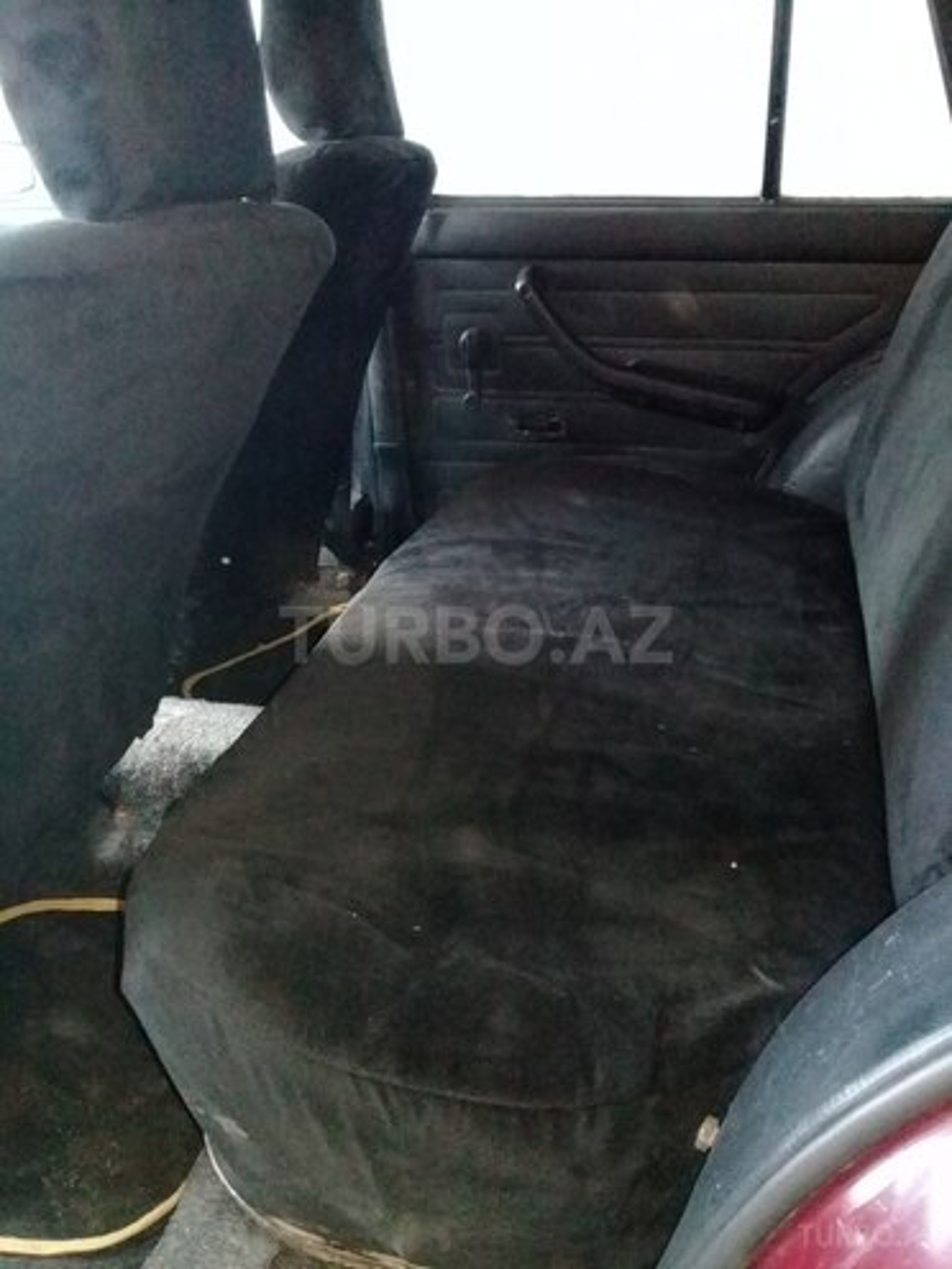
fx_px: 1137
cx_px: 476
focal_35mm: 31
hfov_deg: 45.4
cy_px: 634
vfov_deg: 58.4
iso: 640
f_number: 2.2
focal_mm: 3.3
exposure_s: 1/33
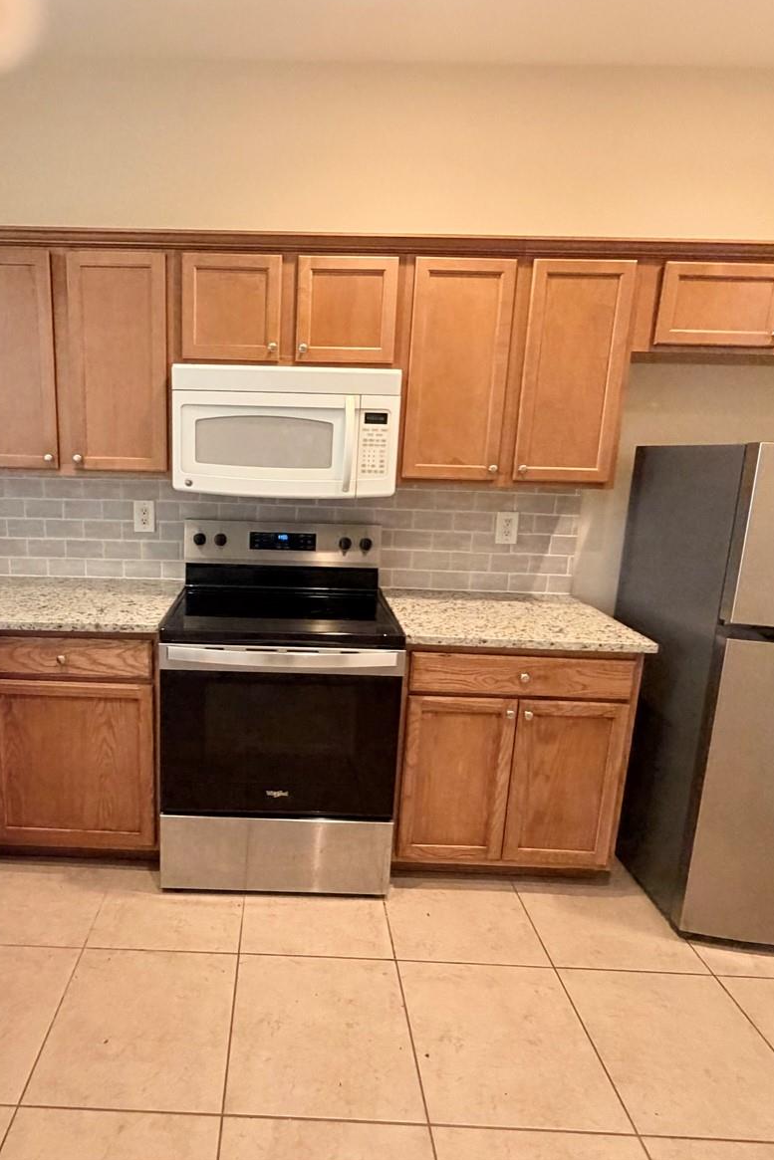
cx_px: 279
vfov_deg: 84.0
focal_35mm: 20
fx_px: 645
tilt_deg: -10.8
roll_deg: -1.4
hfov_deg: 60.9
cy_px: 568
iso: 500
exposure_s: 1/59
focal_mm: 2.22
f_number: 2.2
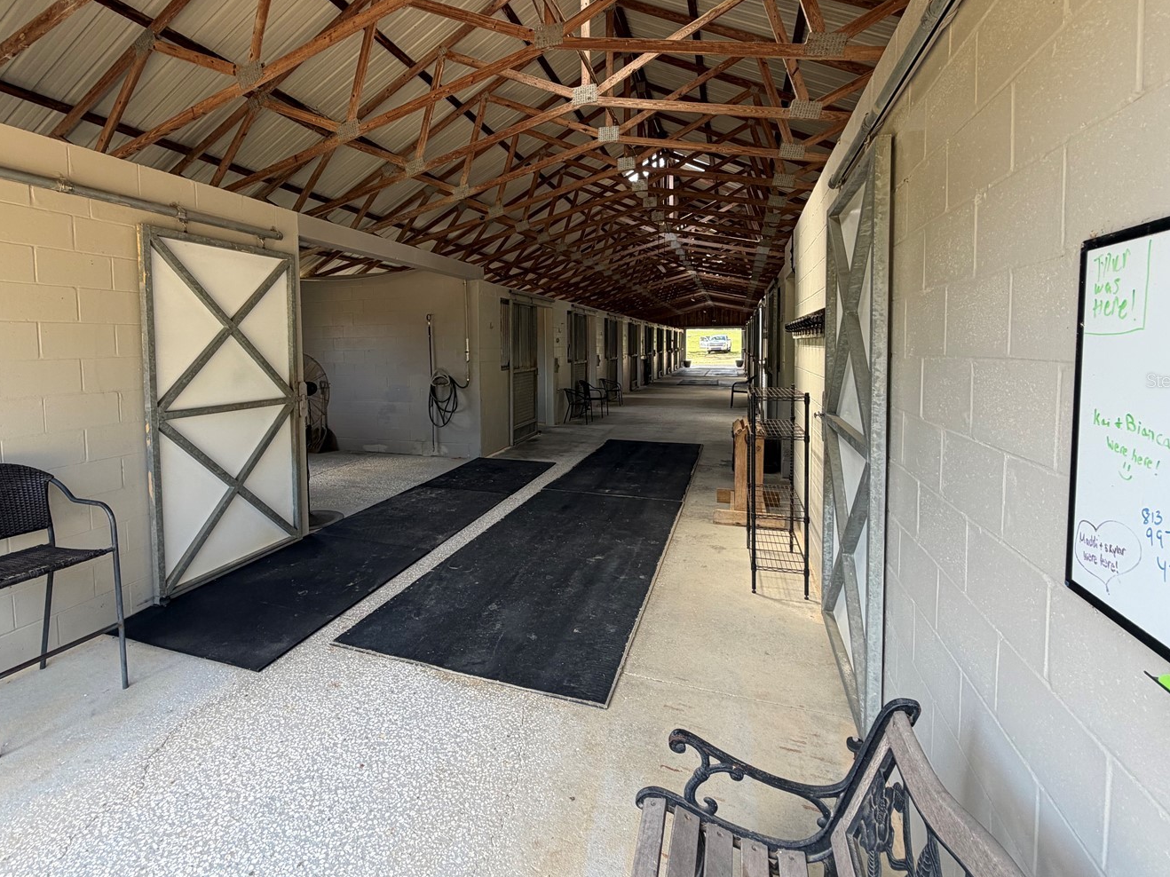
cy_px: 380
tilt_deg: -3.1
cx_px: 520
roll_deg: +1.5
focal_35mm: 17
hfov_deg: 90.7
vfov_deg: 74.3
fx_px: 574
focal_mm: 2.22
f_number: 2.2
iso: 64
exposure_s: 1/121
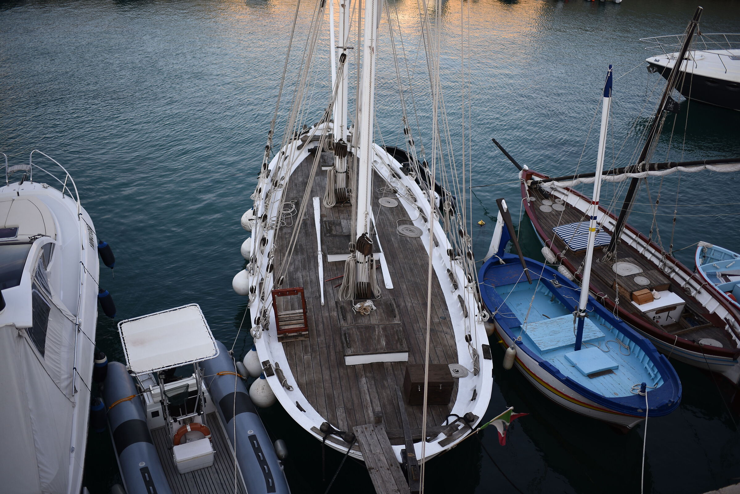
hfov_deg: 54.4
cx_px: 370
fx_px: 720
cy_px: 247
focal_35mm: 35
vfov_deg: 37.9
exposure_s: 1/2000
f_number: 1.4
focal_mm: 35
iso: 125
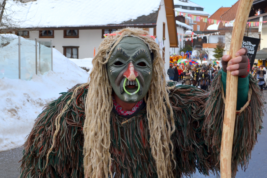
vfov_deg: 25.8
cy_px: 89
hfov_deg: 37.8
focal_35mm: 52
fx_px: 390
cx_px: 134
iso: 100
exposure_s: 1/200
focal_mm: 35
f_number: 9
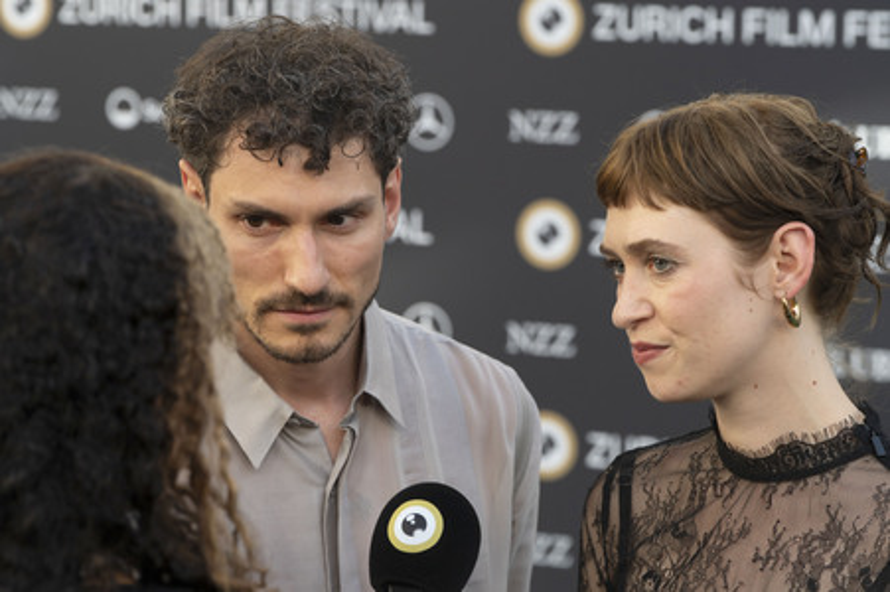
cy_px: 296
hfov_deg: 16.8
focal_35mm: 122
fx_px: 3014
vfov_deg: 11.2
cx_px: 445
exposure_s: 1/200
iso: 400
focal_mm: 122
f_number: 6.3
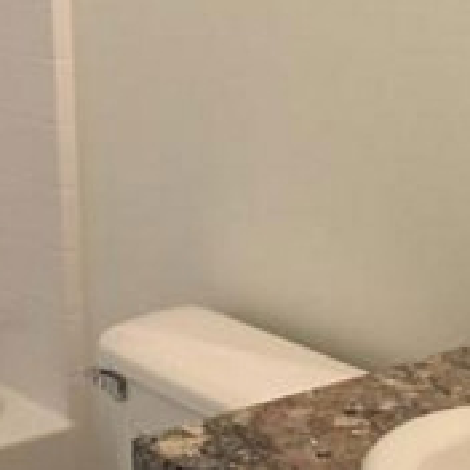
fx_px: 1429
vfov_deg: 18.6
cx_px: -11
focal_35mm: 93
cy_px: 142
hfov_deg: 18.2
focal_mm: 4.15
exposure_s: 1/15
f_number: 2.2
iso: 80
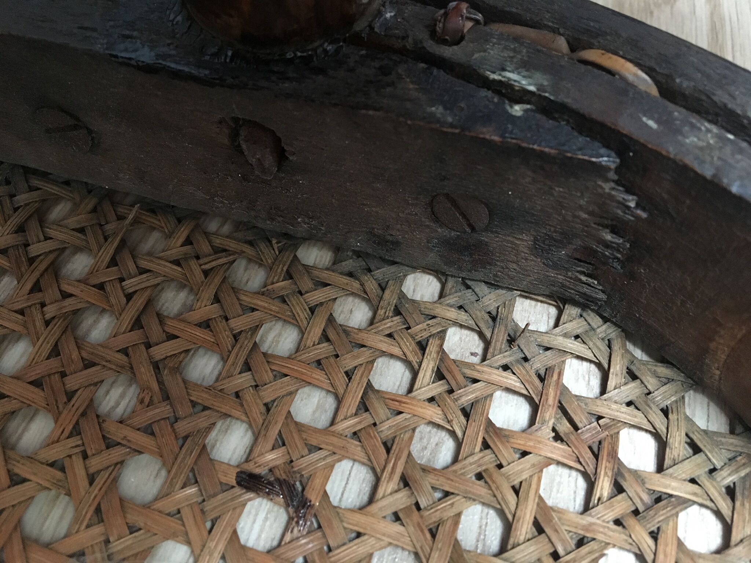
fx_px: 629
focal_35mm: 29
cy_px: 282
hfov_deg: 61.7
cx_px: 376
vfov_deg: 48.2
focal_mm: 4.15
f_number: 2.2
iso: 400
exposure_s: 1/17
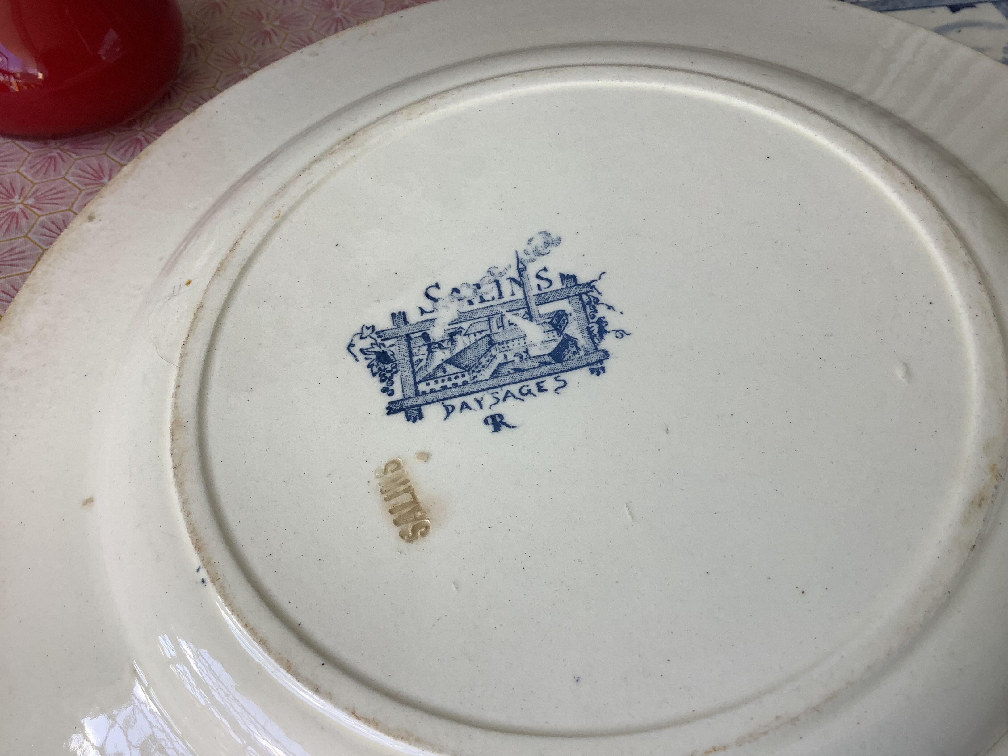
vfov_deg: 45.4
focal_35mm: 31
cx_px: 504
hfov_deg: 58.4
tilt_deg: -48.1
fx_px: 903
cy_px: 378
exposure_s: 1/120
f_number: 2.4
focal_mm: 3.3
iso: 32
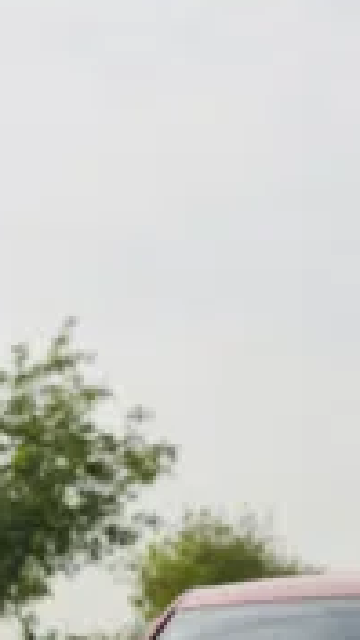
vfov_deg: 17.6
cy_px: 618
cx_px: 411
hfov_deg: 10.1
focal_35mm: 119
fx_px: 2019
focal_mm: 6.76
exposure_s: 1/4098
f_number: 1.78
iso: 64
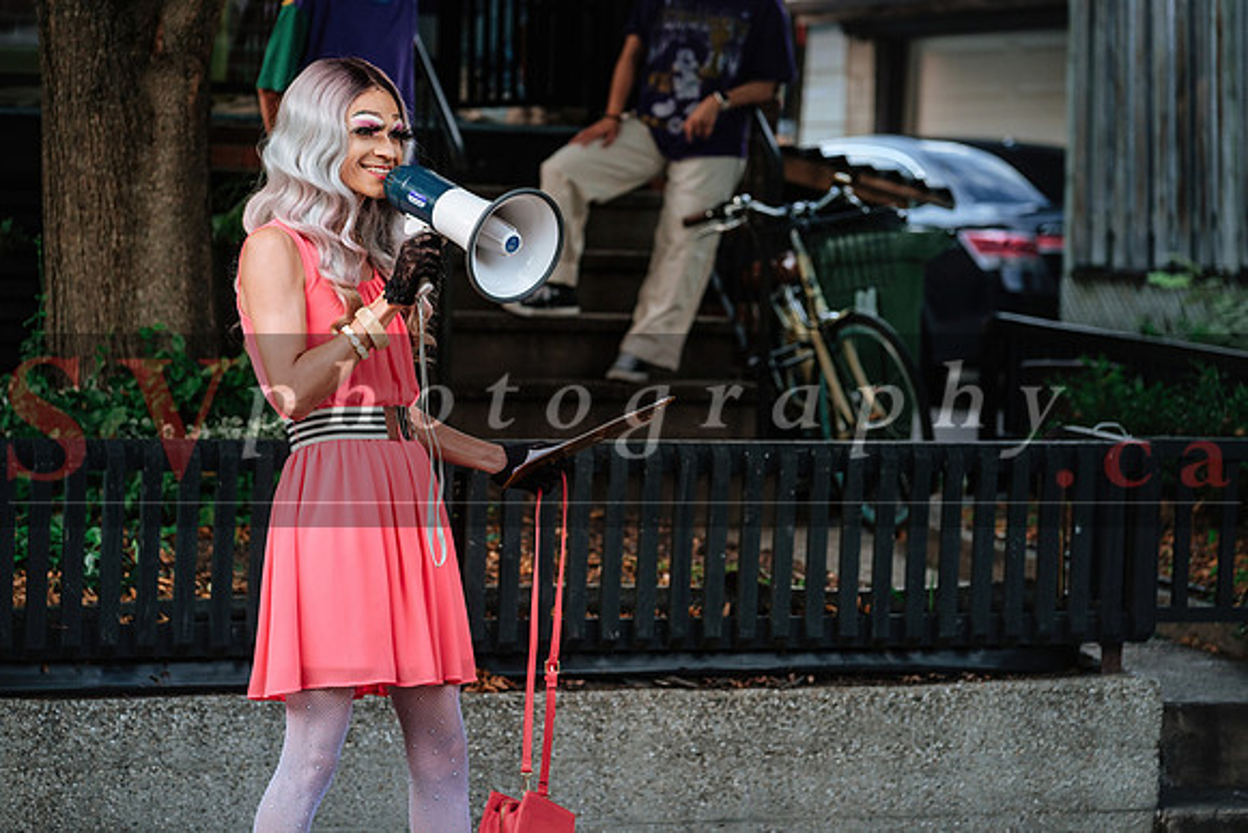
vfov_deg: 10.5
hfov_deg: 15.6
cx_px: 624
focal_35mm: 131
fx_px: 4542
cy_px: 416
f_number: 3.2
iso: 800
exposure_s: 1/400
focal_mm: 87.1
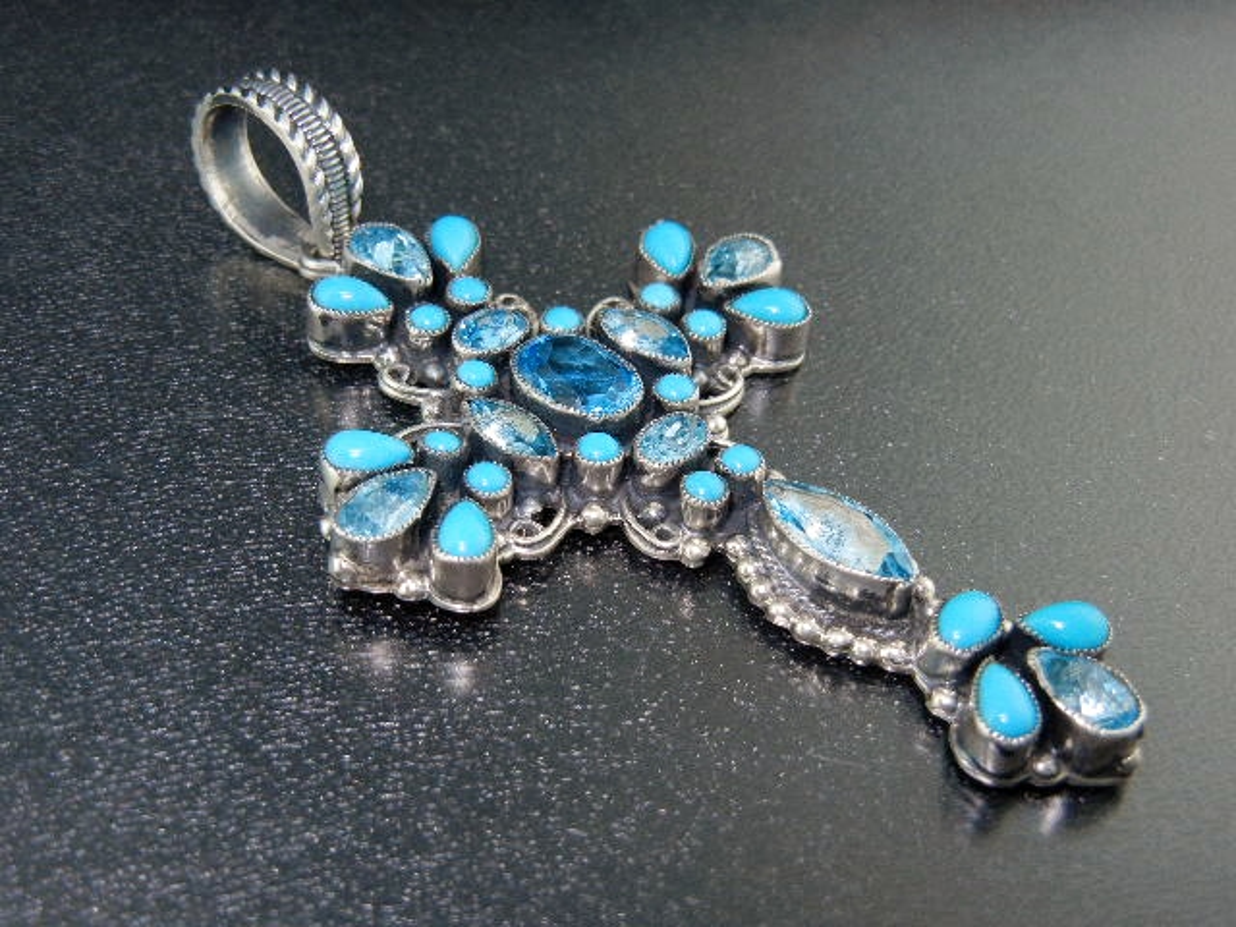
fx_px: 1857
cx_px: 618
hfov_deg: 36.8
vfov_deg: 28.0
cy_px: 464
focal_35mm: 52
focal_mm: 9.3
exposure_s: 1/30
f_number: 3.9
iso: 200
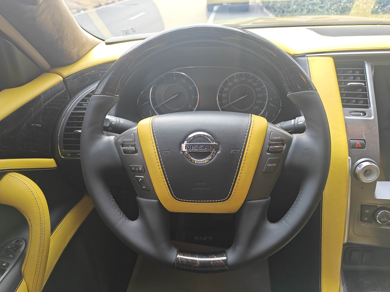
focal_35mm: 24
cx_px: 195
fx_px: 270
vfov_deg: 56.8
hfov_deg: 71.6
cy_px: 146
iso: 80
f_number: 1.8
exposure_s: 1/100
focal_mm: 5.59
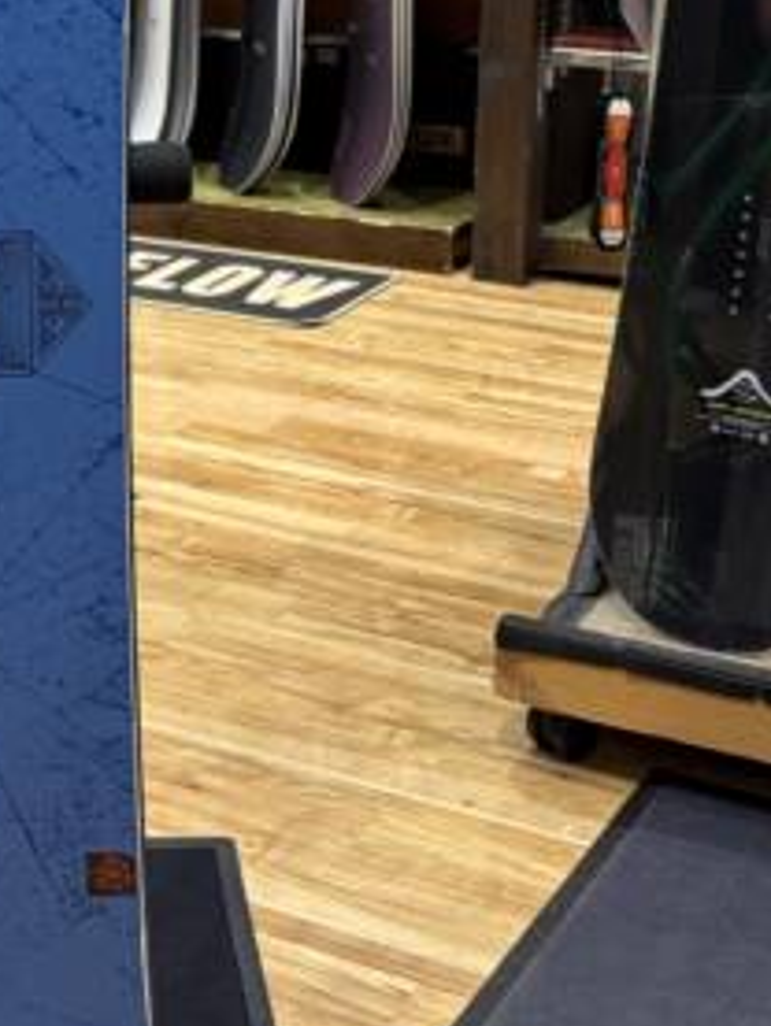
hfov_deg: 18.9
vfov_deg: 25.3
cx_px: -70
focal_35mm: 75
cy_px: 137
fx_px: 2226
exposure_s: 1/100
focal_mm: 5.96
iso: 64
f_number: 1.6
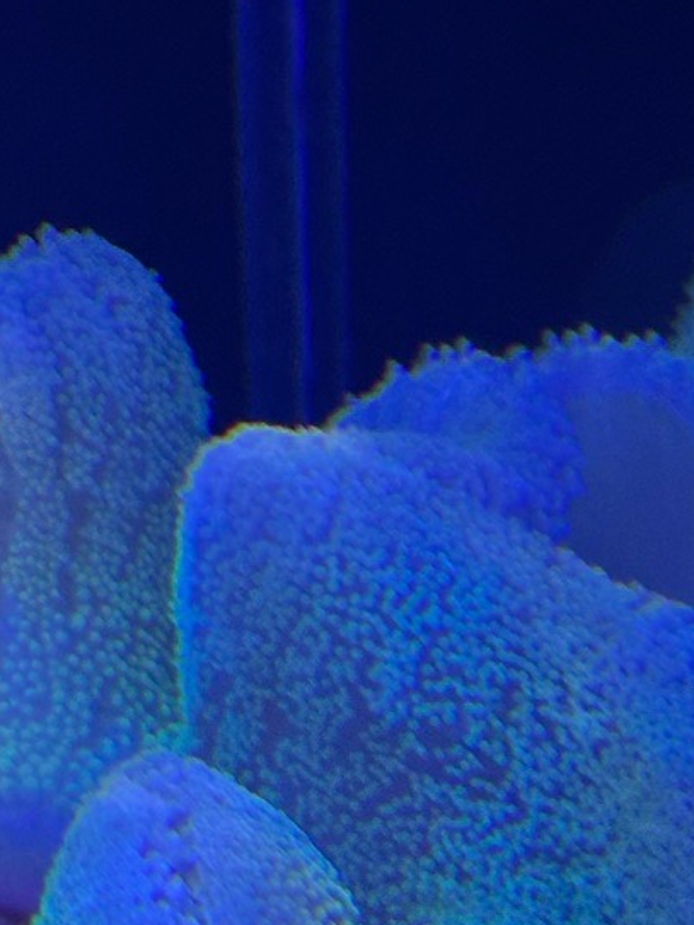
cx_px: -51
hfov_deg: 8.1
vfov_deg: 10.9
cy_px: 421
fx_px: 4840
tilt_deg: -27.3
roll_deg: -1.4
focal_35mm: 181
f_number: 1.78
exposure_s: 1/62
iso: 80
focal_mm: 6.86
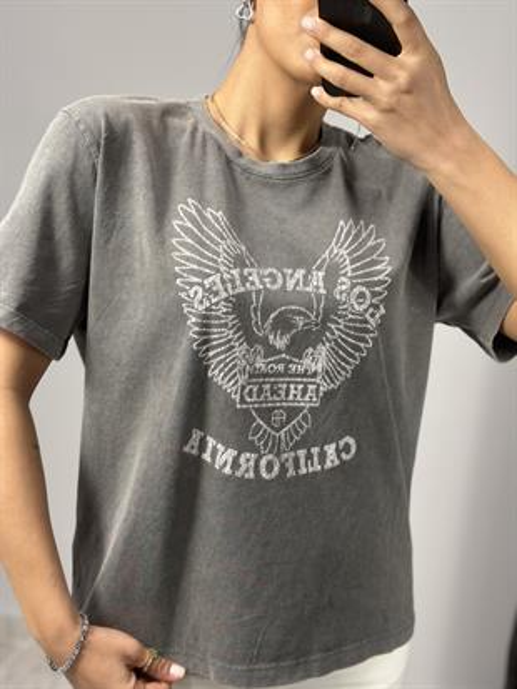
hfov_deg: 30.3
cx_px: 258
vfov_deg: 39.6
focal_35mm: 48
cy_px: 344
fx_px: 955
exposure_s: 1/100
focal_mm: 6.86
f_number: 1.78
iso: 100
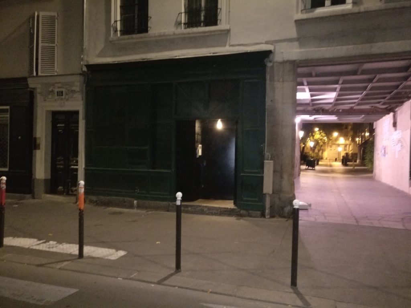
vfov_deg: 49.7
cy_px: 154
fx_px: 332
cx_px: 206
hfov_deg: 63.4
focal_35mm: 28
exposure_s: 1/8
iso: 1600
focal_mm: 4.26
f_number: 2
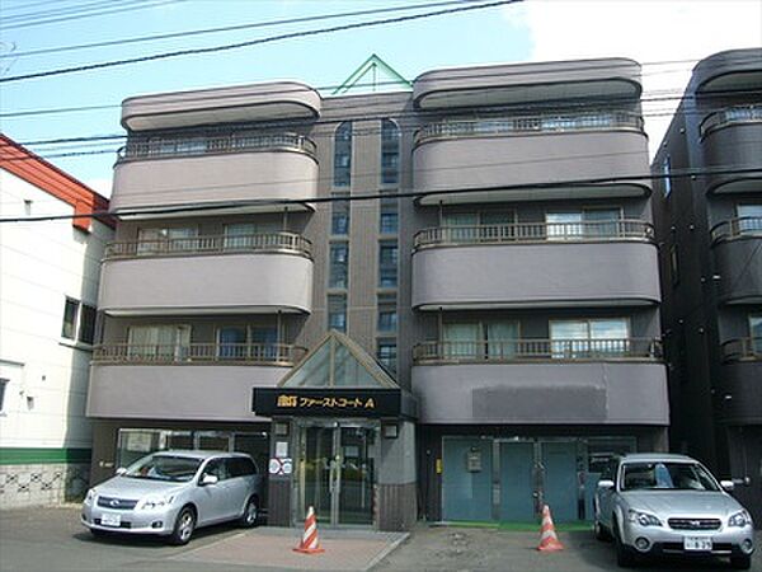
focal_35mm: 30
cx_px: 381
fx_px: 660
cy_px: 286
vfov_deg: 46.8
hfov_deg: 60.0
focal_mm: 4.6
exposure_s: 1/320
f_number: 2.8
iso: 80
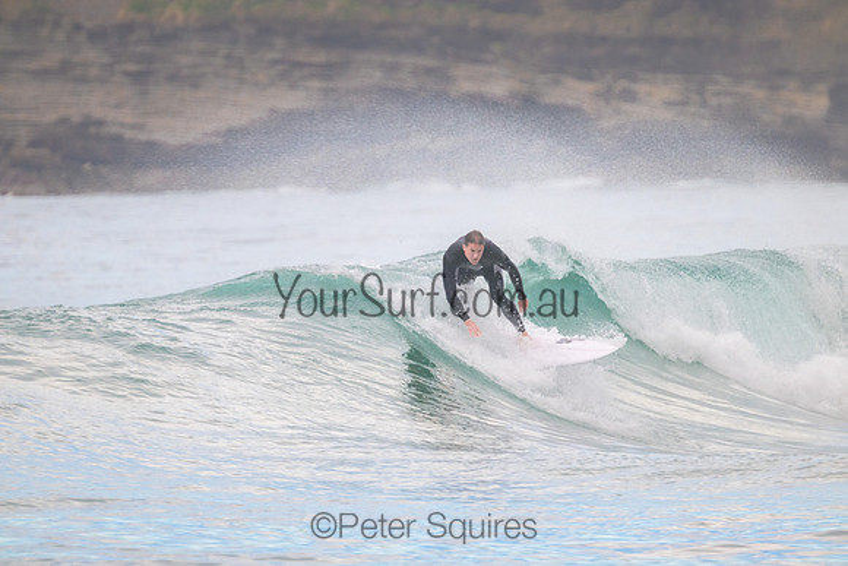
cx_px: 424
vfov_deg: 1.7
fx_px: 18848
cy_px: 283
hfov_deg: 2.6
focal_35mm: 800
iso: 1800
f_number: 11
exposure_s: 1/320
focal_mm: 800
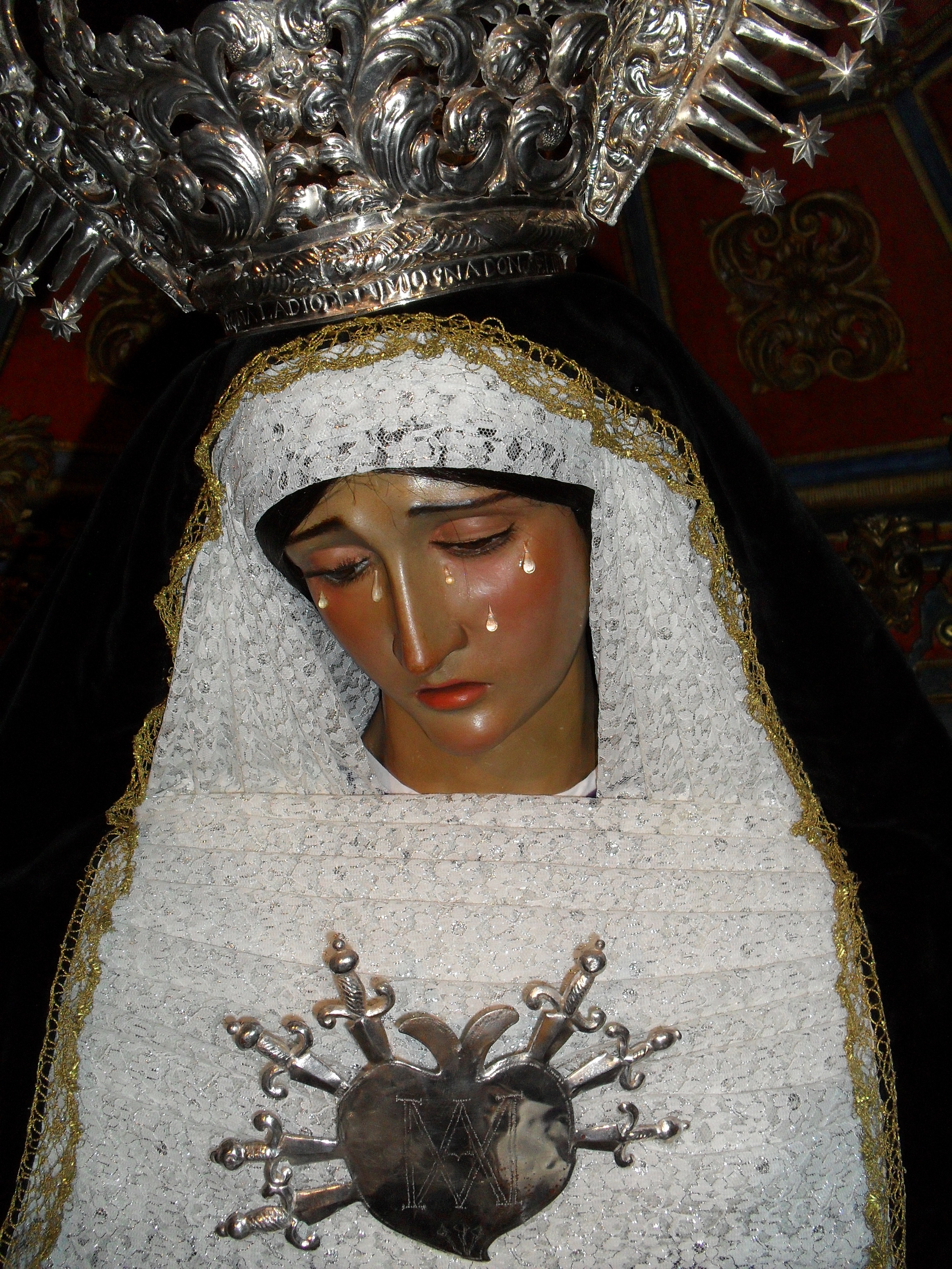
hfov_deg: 40.7
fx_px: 1283
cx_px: 476
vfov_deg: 52.6
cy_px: 634
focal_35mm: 35
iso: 200
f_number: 3.2
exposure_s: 1/45
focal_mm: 6.3
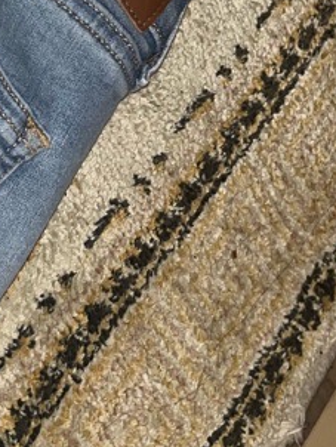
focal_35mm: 86
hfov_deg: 15.9
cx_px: -154
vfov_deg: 21.0
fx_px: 1111
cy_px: -107
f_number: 1.6
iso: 50
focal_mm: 5.1
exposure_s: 1/33
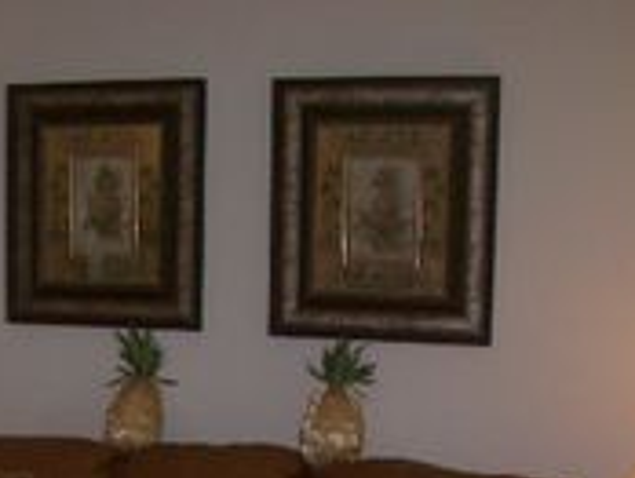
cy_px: 500
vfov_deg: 19.3
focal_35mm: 74
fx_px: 1359
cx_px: 120
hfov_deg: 25.8
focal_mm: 5.8
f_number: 4.3
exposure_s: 1/60
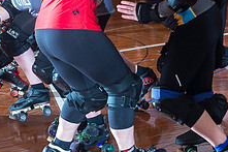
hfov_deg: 16.8
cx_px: 172
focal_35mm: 121
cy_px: -37
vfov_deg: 11.1
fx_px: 766
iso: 800
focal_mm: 46
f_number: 5.6
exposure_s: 1/160
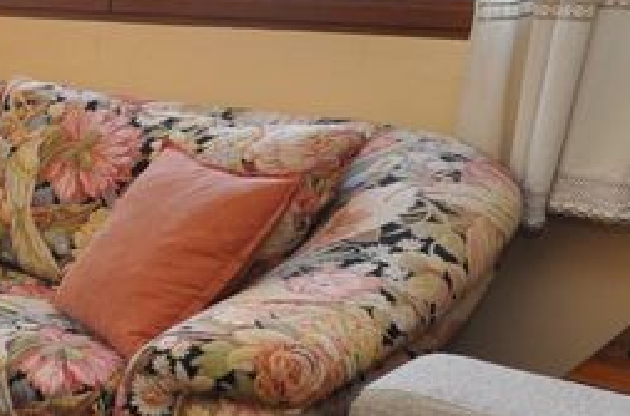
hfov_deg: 25.9
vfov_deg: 24.0
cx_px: -325
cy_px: 220
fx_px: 977
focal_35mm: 56
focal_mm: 10
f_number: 4.5
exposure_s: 1/80
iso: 400
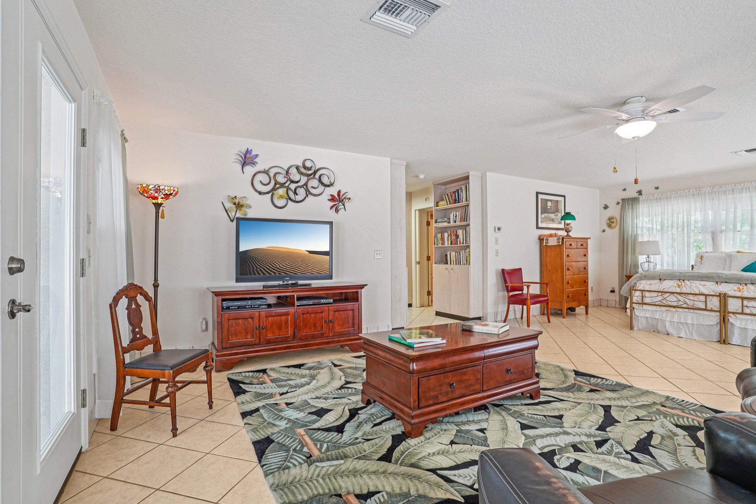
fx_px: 357
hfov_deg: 93.3
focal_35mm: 17
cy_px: 252
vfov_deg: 70.4
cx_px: 378
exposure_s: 1/13
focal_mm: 17
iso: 400
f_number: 9
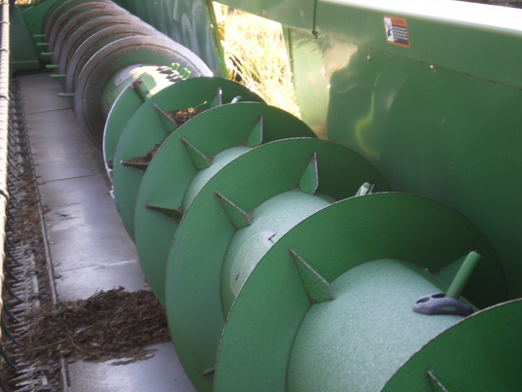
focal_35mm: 82
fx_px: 1237
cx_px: 261
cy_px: 195
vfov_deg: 18.0
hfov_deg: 23.8
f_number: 4.9
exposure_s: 1/50
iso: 80
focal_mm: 13.3
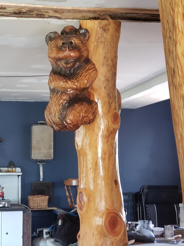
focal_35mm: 52
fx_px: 369
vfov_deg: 36.8
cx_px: 92
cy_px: 123
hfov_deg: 28.0
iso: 320
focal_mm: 6
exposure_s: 1/15
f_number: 2.4
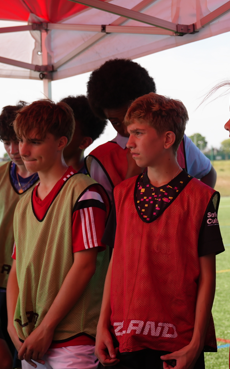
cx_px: 244
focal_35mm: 82
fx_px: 823
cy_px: 153
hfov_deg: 15.6
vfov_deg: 25.2
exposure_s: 1/250
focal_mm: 36
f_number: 4.5
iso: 80
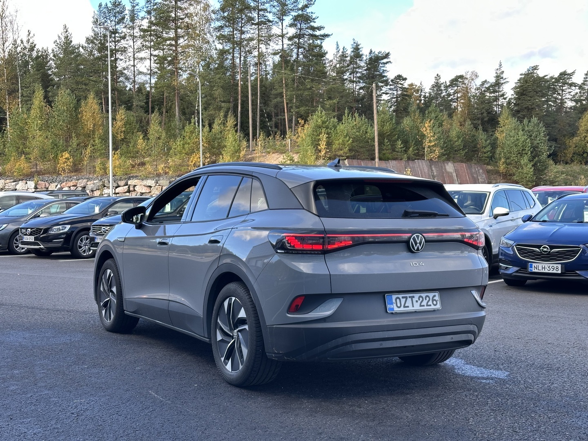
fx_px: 815
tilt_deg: -0.3
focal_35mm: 48
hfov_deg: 39.7
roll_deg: +1.1
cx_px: 294
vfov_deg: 30.3
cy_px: 220
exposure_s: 1/270
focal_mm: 6.86
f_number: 1.78
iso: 64
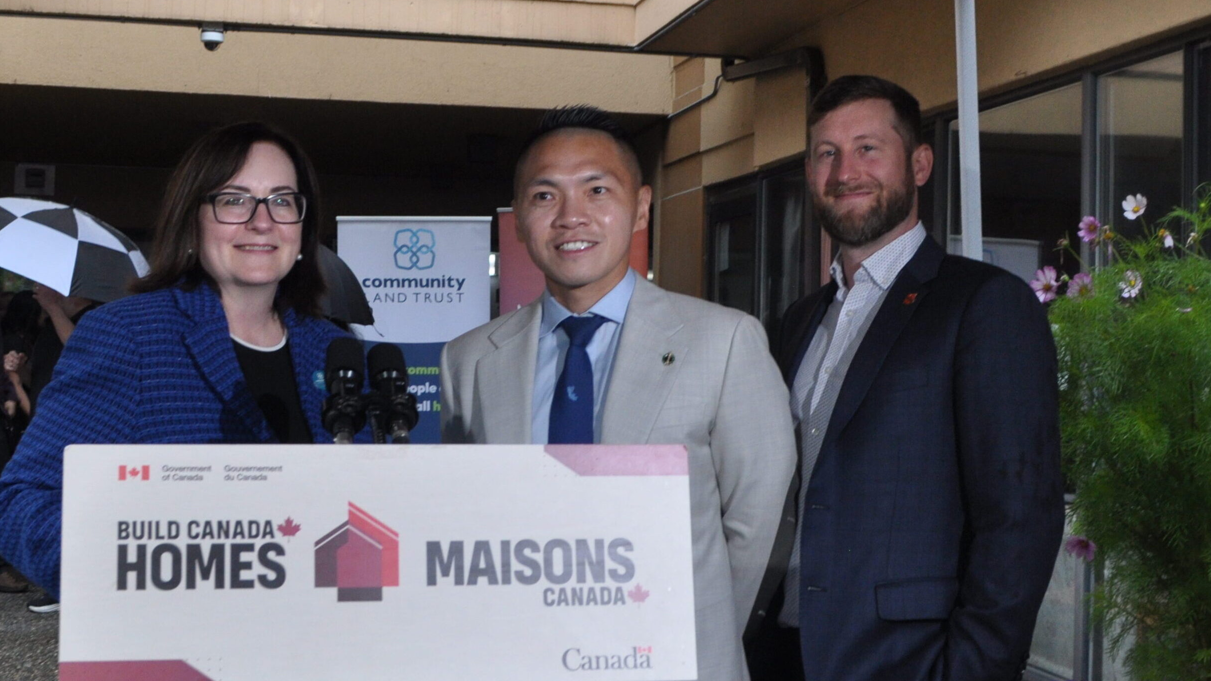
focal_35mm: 32
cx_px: 607
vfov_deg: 36.6
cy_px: 400
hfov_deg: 61.0
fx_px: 1027
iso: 640
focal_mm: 20
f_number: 6.3
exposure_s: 1/100
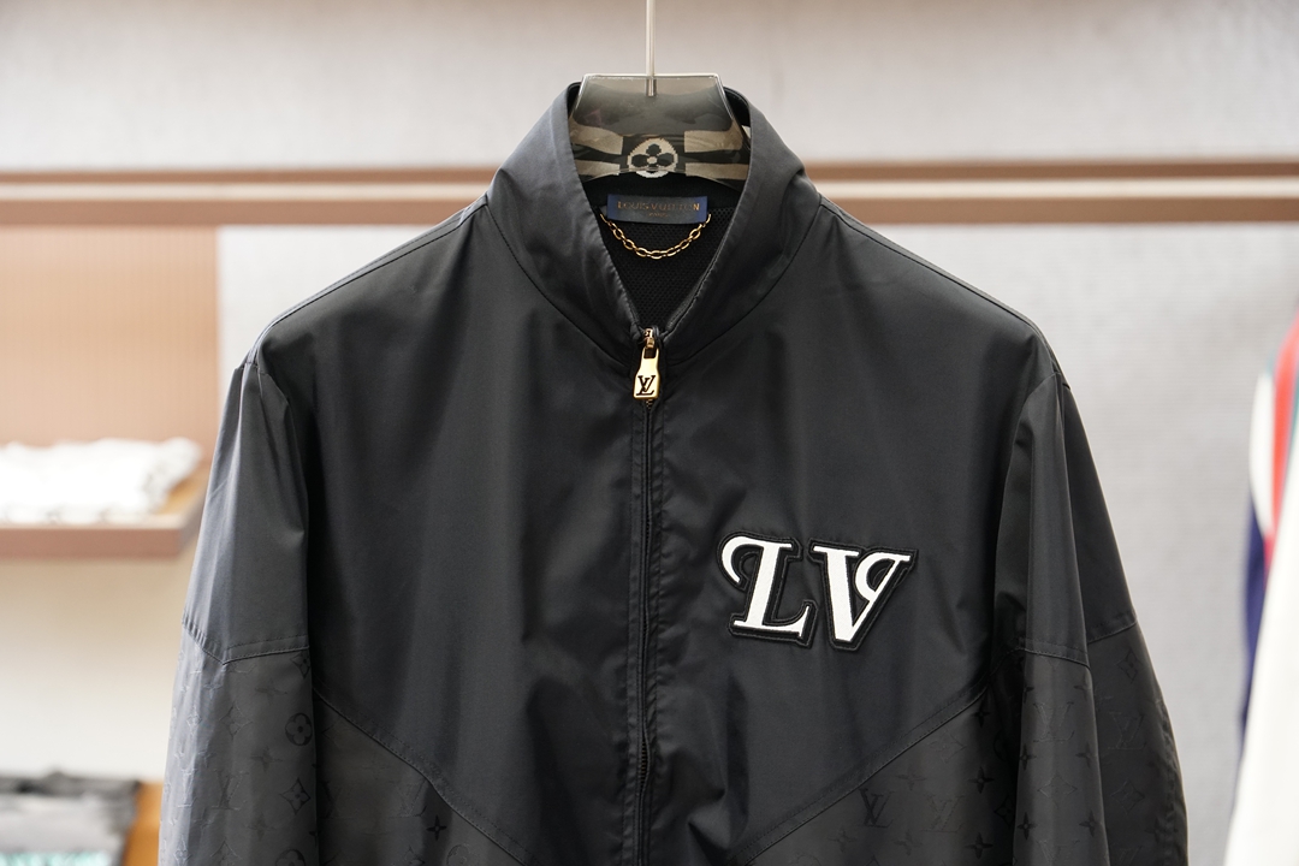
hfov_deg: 20.9
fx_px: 3518
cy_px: 433
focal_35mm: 98
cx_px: 650
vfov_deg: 14.0
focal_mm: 65
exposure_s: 1/125
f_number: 4
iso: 1000
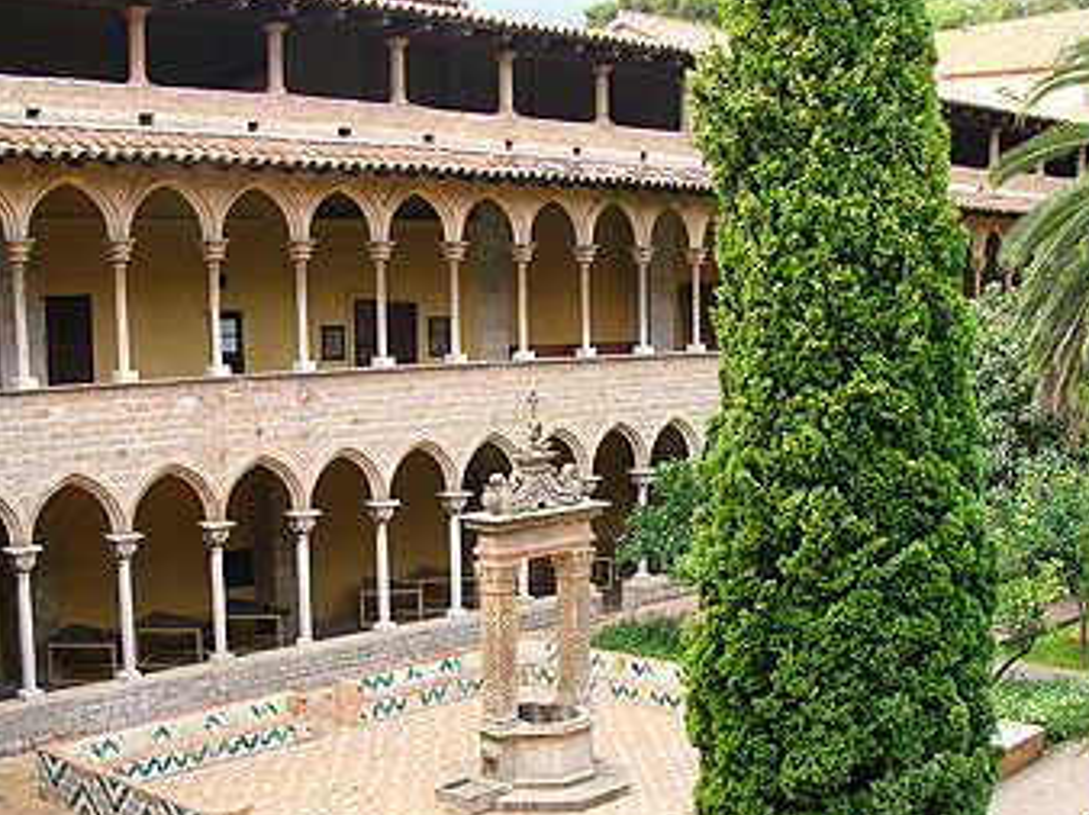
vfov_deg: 30.1
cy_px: 528
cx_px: 464
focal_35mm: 48
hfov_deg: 39.6
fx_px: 1509
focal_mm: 6
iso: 50
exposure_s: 1/100
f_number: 3.3
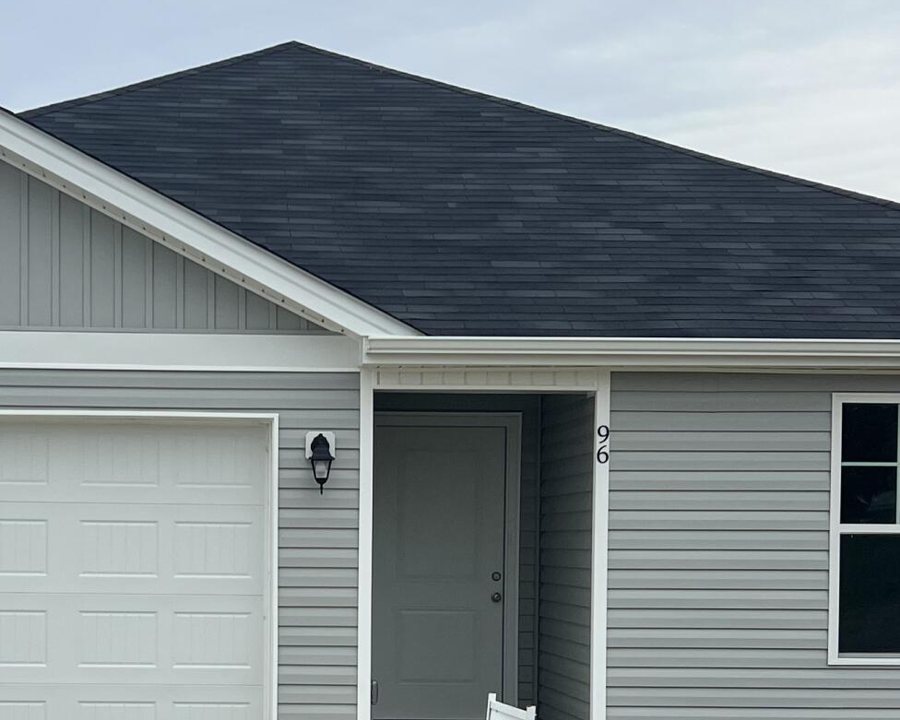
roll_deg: +0.1
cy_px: 576
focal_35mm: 78
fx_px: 2078
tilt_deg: -1.5
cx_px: 255
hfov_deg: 24.2
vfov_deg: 19.5
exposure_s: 1/3077
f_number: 1.5
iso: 50
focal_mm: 5.7
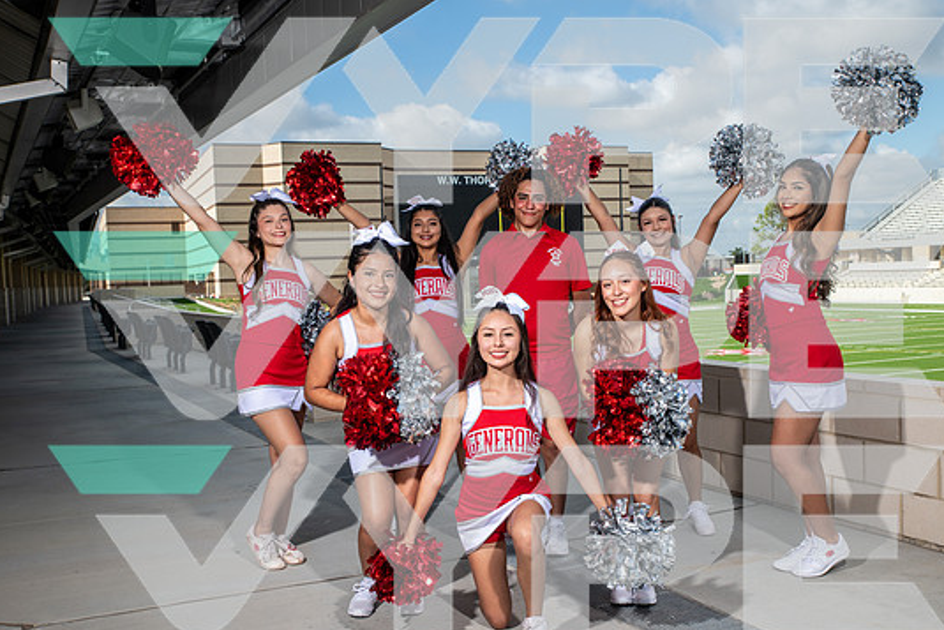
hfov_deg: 49.5
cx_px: 503
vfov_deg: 34.2
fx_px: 1023
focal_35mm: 39
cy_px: 326
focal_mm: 36
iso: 100
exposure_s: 1/320
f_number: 7.1
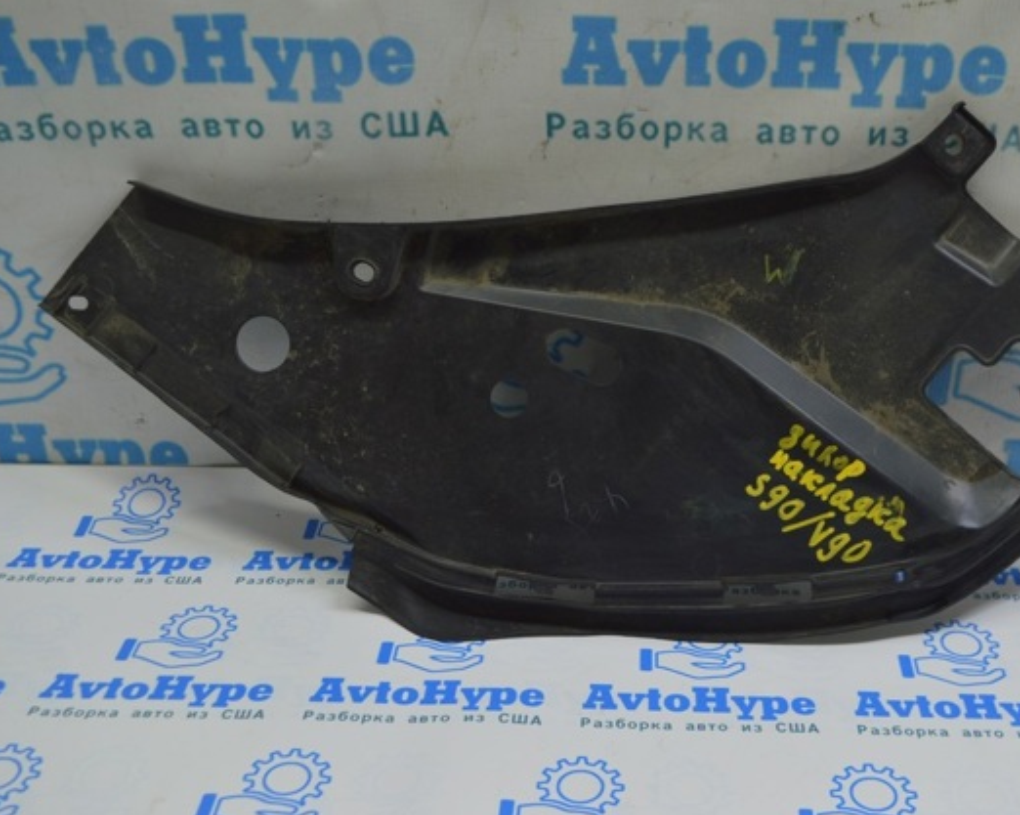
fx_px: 1405
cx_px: 619
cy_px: 406
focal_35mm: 47
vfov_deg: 32.3
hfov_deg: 39.7
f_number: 5.6
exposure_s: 1/40
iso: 400
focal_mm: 27
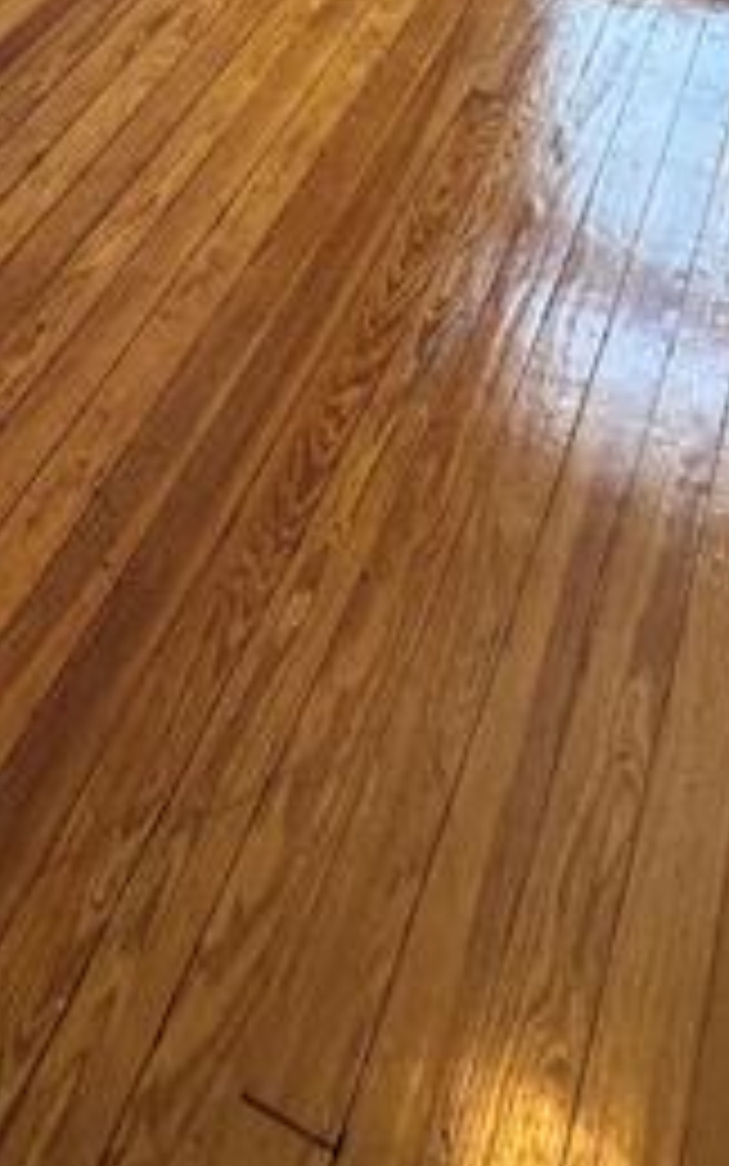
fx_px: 1398
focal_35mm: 44
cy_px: -527
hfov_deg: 29.2
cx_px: 356
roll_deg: +2.9
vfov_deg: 29.8
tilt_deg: -12.9
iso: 125
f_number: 2.2
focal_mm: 2.22
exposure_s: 1/120
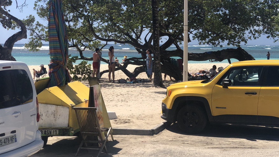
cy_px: 33
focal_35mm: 77
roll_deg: +0.4
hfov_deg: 27.4
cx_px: 176
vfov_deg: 15.6
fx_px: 570
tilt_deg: +1.9
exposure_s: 1/1297
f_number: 2.4
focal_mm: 6
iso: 16
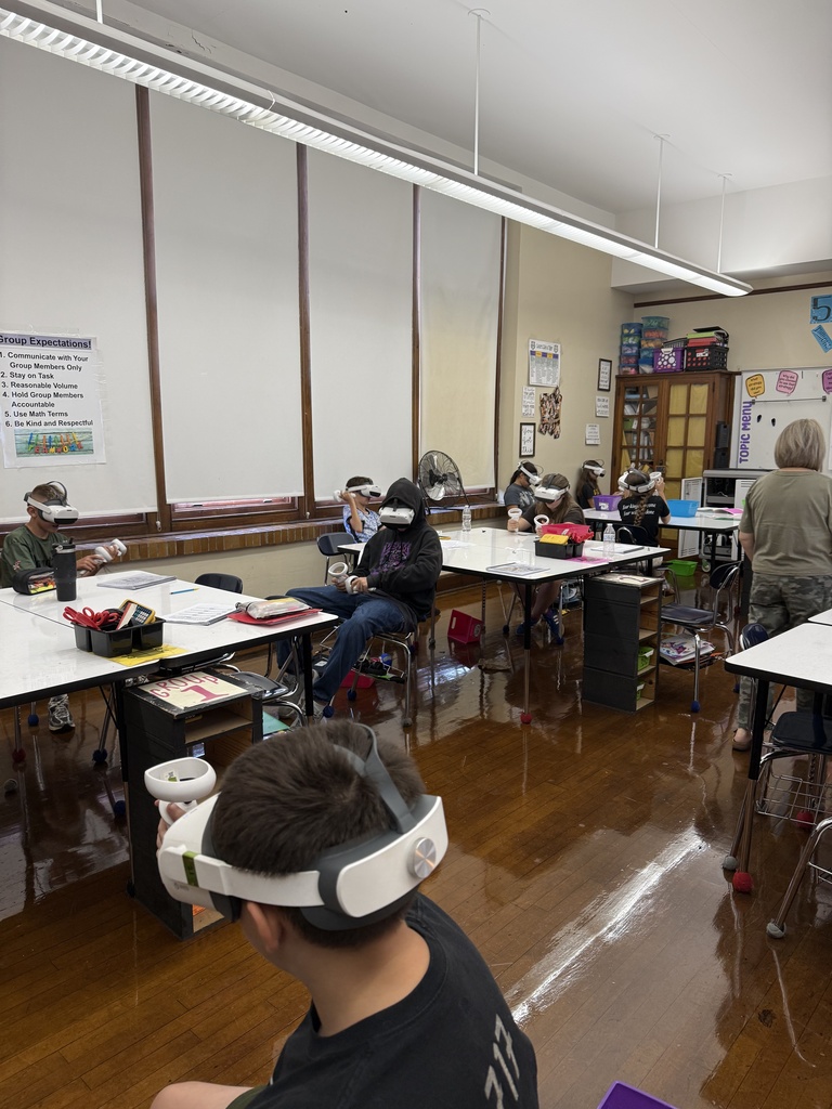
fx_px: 769
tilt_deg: -8.0
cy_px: 554
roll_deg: -0.5
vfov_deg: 71.6
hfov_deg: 56.8
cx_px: 416
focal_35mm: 24
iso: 125
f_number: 1.78
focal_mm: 6.76
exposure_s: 1/60
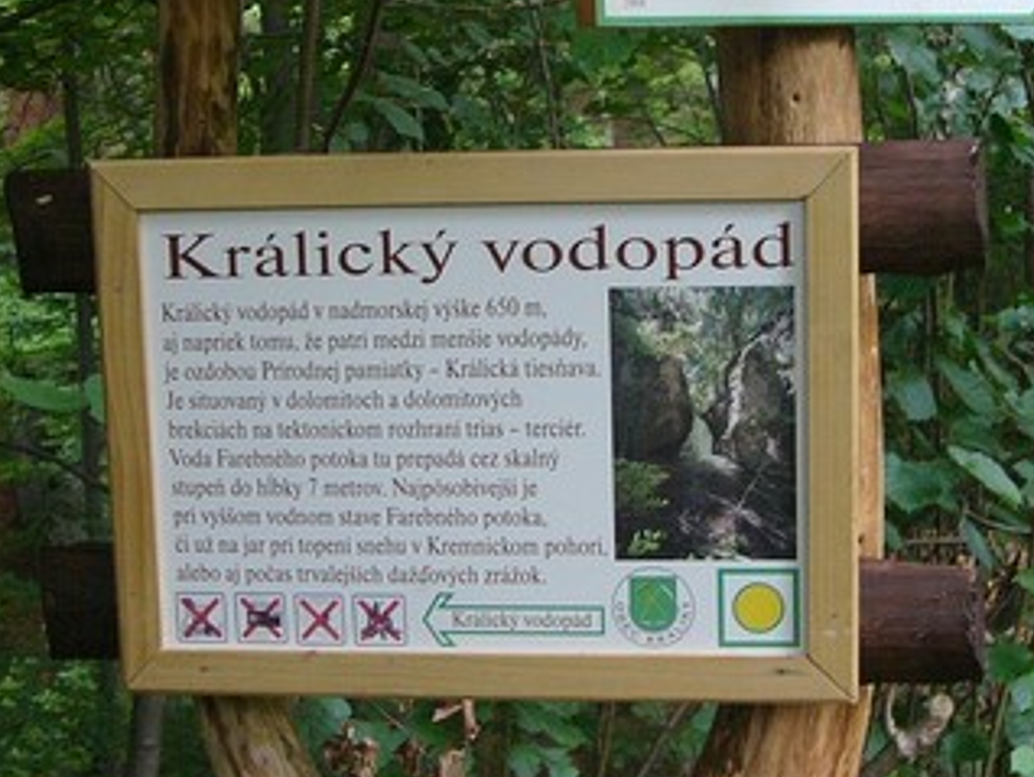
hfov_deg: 29.3
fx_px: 1973
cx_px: 582
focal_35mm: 66
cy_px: 343
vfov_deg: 22.3
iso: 200
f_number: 2.8
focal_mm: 6.9
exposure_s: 1/10
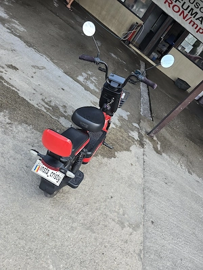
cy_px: 135
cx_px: 102
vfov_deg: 73.9
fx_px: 180
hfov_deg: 58.9
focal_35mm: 23
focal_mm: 6.3
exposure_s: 1/182
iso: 20
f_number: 1.7
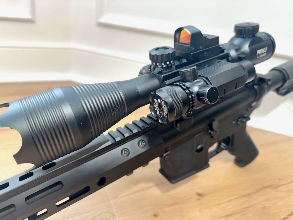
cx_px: 146
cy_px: 110
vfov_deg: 56.8
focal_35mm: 24
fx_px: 203
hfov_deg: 71.6
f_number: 1.78
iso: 250
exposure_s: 1/60
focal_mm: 6.86
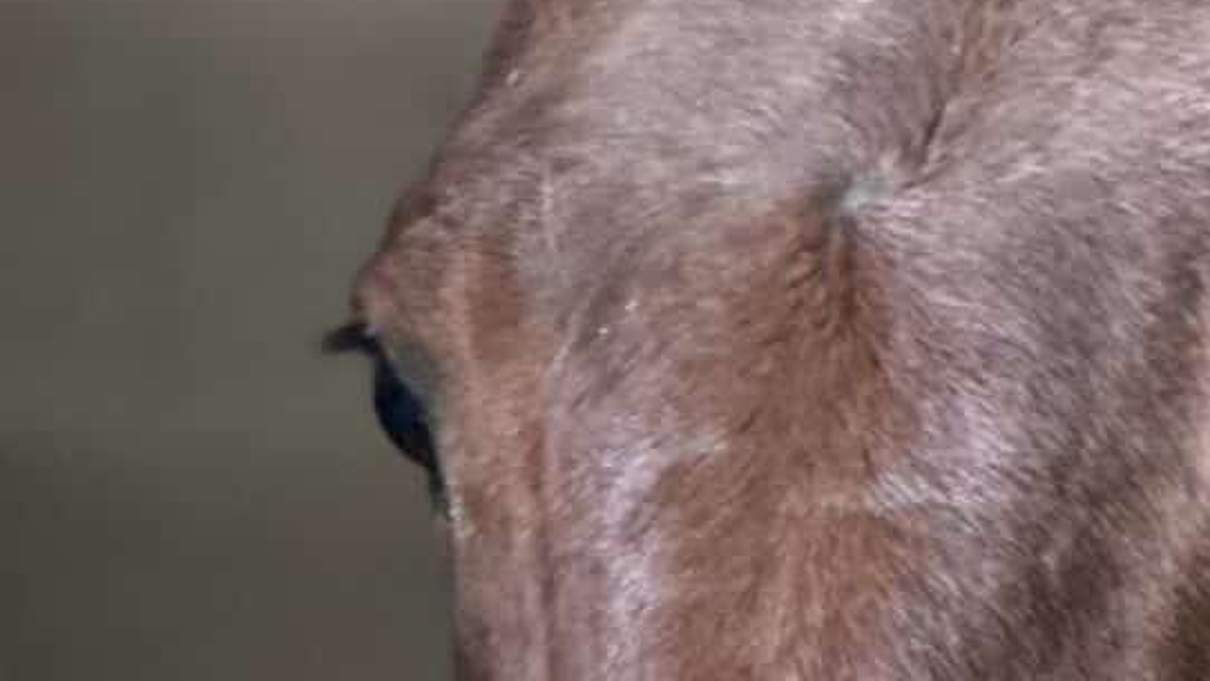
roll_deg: -1.6
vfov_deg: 3.1
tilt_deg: -0.5
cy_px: 788
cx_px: 1286
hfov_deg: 5.4
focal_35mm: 396
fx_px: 12707
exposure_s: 1/40
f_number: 2.8
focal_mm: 9
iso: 160
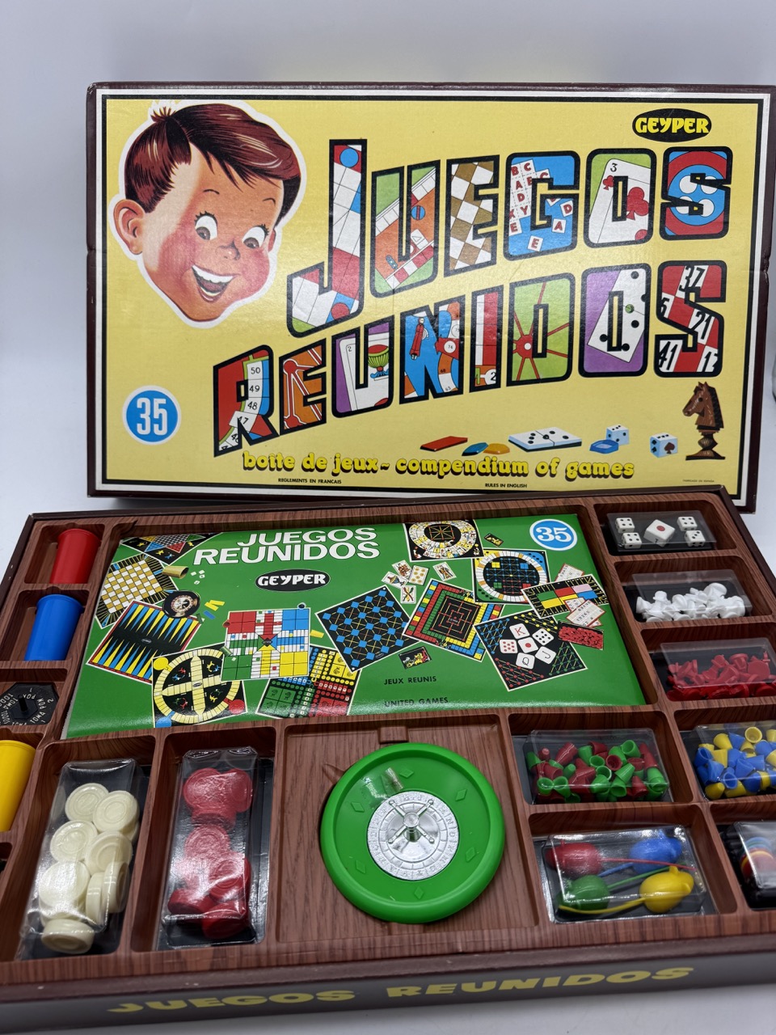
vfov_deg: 71.6
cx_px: 388
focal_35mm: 24
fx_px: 717
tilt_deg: -43.7
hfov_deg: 56.8
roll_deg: +0.5
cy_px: 518
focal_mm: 6.76
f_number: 1.78
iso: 80
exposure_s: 1/518
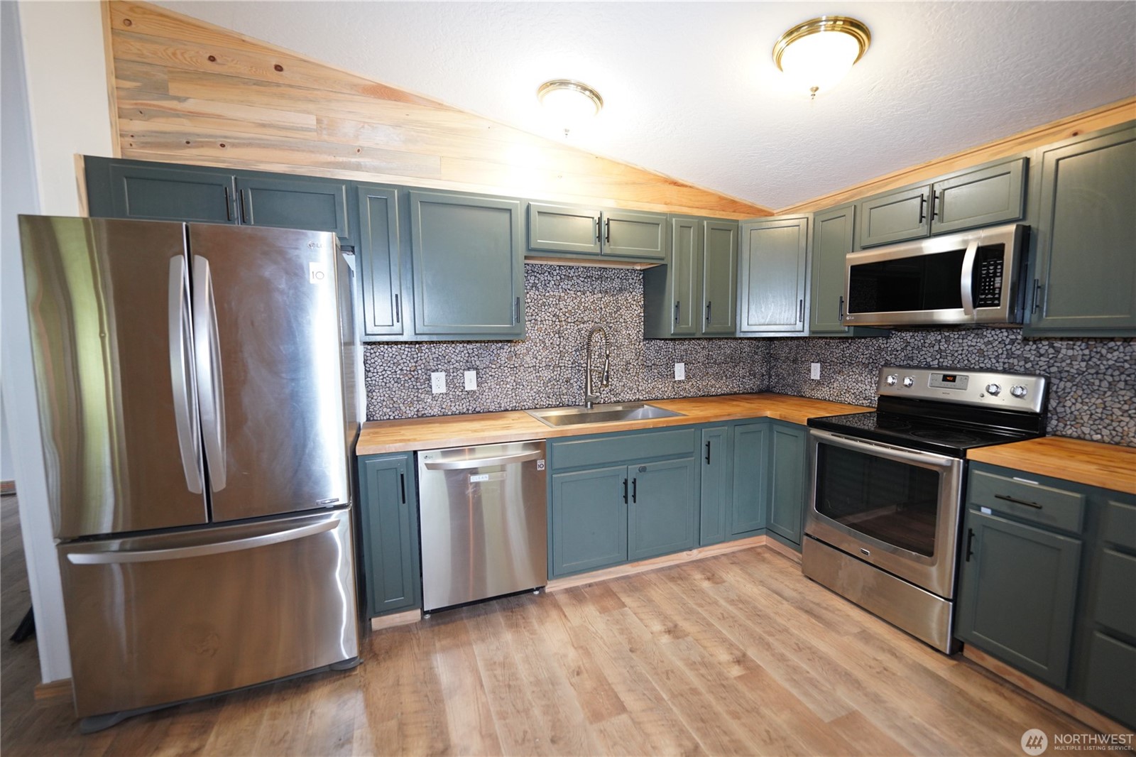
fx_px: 442
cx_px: 568
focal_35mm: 14
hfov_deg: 104.3
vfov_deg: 81.2
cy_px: 378
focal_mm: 14
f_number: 2.2
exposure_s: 1/160
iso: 1600
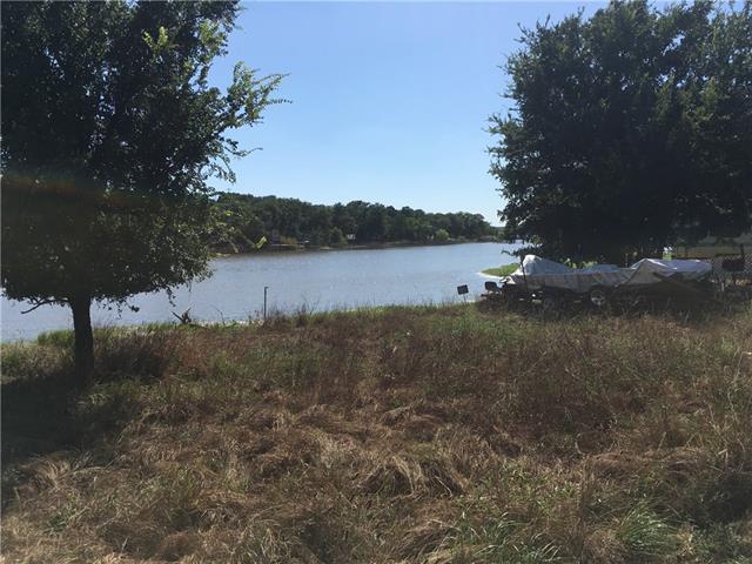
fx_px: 630
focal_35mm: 29
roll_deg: +1.1
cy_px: 282
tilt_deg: -6.4
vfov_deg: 48.2
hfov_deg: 61.7
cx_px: 376
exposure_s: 1/3205
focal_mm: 4.15
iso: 25
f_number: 2.2
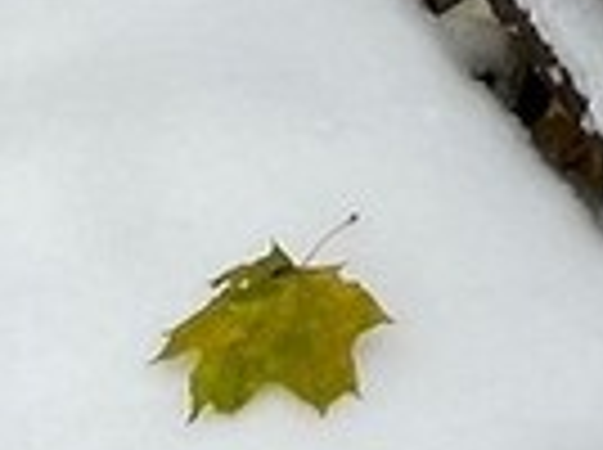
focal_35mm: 199
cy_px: -1251
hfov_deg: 8.1
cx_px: 1971
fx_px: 3460
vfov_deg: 6.3
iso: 32
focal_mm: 4.2
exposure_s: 1/186
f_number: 1.6
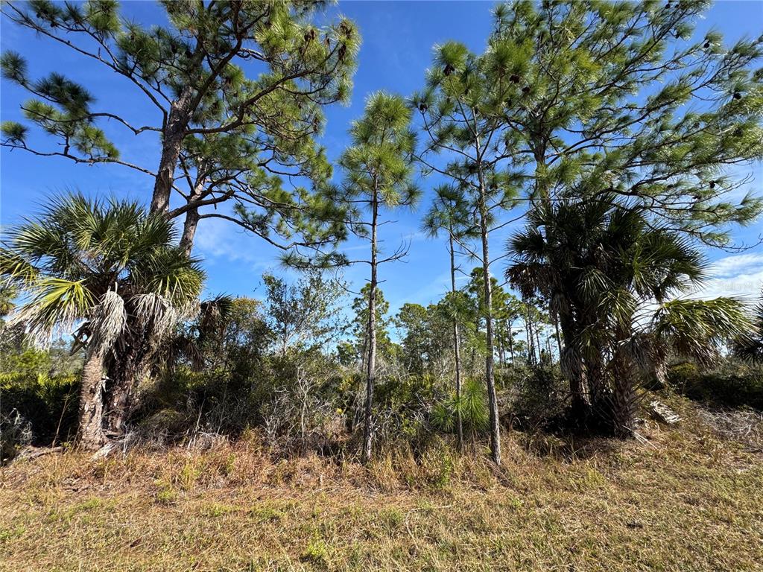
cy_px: 286
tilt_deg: +17.0
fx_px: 309
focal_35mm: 14
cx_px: 382
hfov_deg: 102.1
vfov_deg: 85.7
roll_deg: +0.6
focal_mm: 2.22
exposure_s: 1/1323
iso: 50
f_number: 2.2
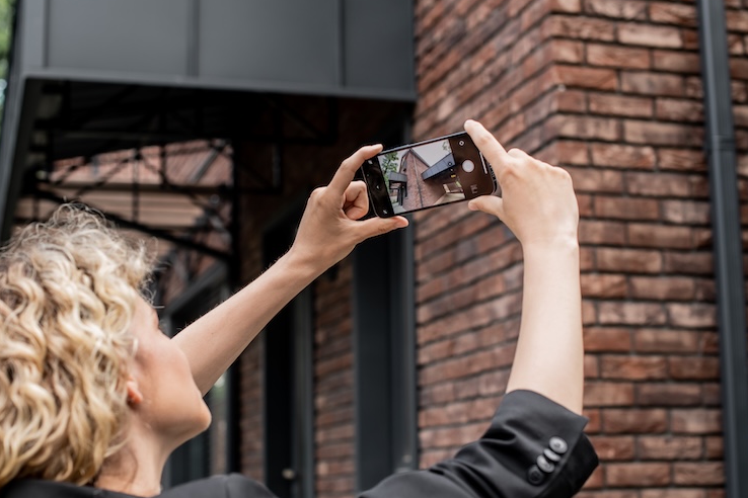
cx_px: 323
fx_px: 1267
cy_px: 288
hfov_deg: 32.8
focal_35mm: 61
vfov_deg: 22.2
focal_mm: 50
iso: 160
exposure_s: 1/160
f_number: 4
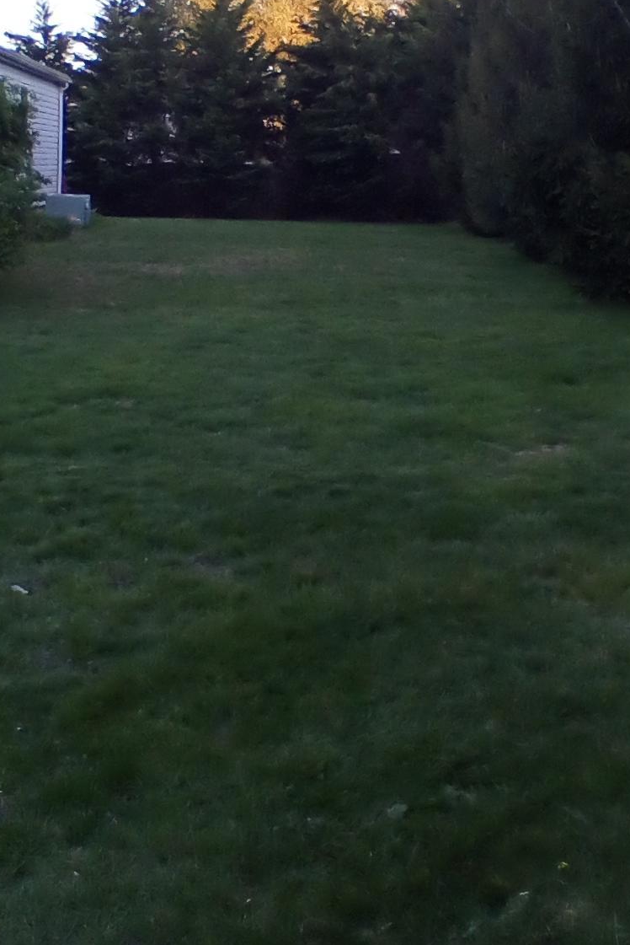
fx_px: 1207
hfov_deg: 29.2
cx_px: 283
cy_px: 288
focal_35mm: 46
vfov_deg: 42.0
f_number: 2.4
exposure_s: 1/120
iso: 106
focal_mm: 2.38
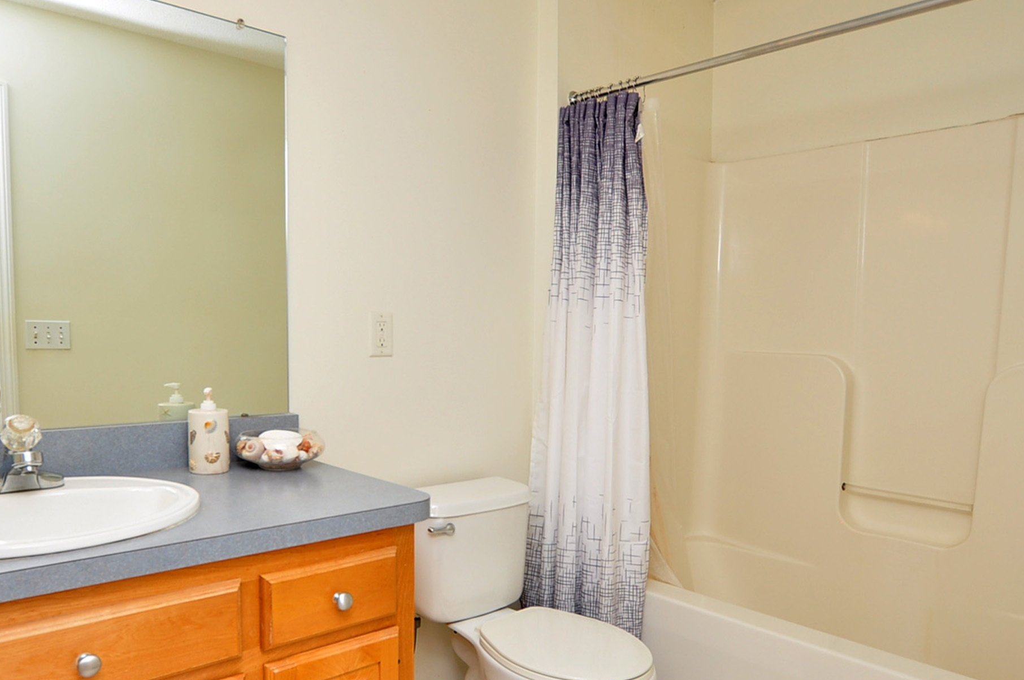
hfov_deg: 73.0
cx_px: 408
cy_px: 426
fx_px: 682
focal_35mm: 24
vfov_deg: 52.4
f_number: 4
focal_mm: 10
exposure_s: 1/160
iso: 200
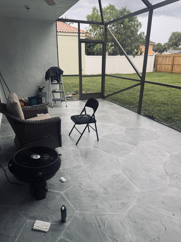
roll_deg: +1.0
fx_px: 167
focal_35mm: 24
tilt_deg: -20.3
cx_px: 90
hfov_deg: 56.8
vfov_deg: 71.6
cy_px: 121
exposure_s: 1/244
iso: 64
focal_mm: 6.76
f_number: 1.78
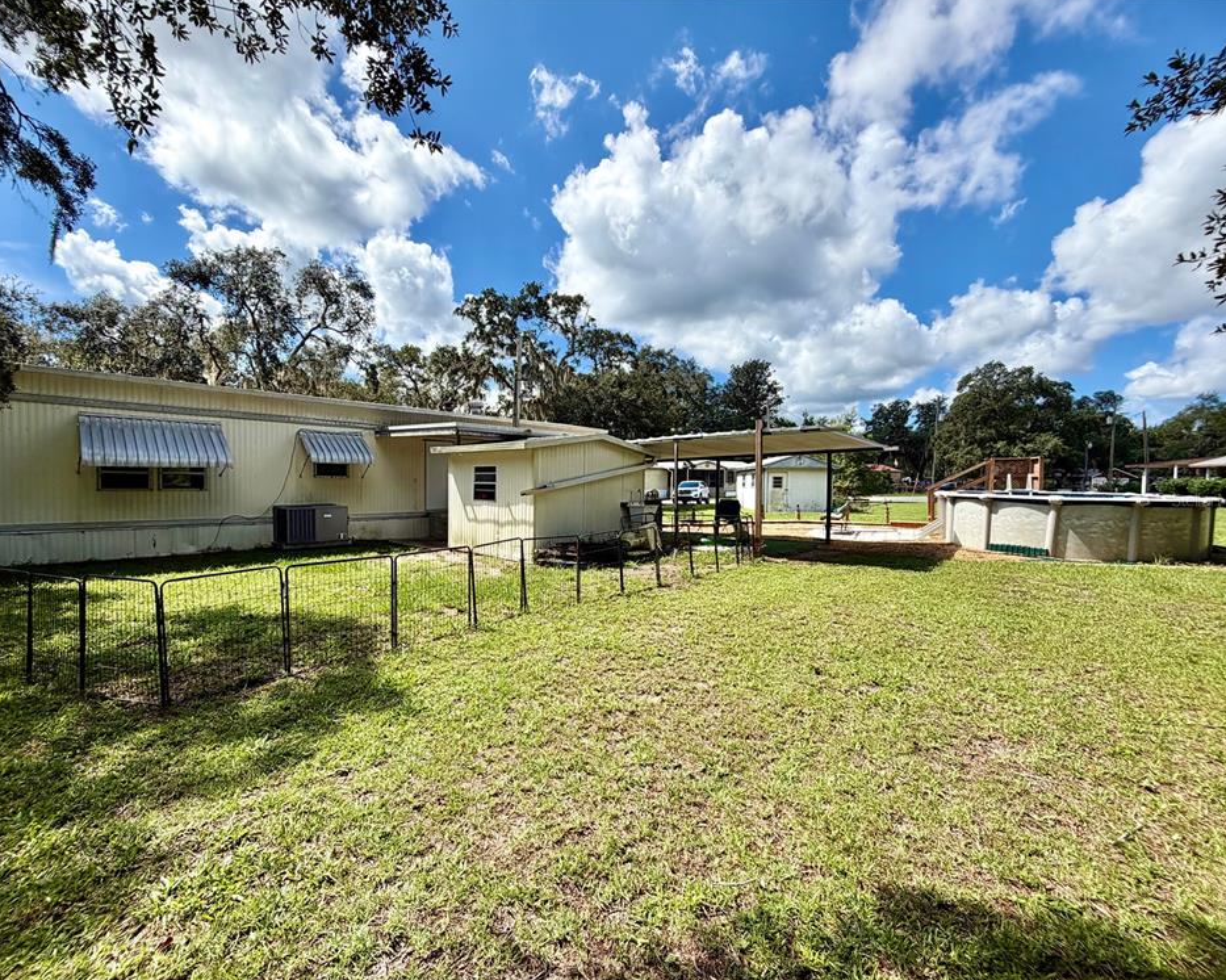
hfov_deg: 96.7
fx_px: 544
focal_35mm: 15
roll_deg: -0.7
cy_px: 499
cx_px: 578
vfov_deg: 84.0
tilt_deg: -2.5
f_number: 2.2
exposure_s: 1/841
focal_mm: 2.22
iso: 25
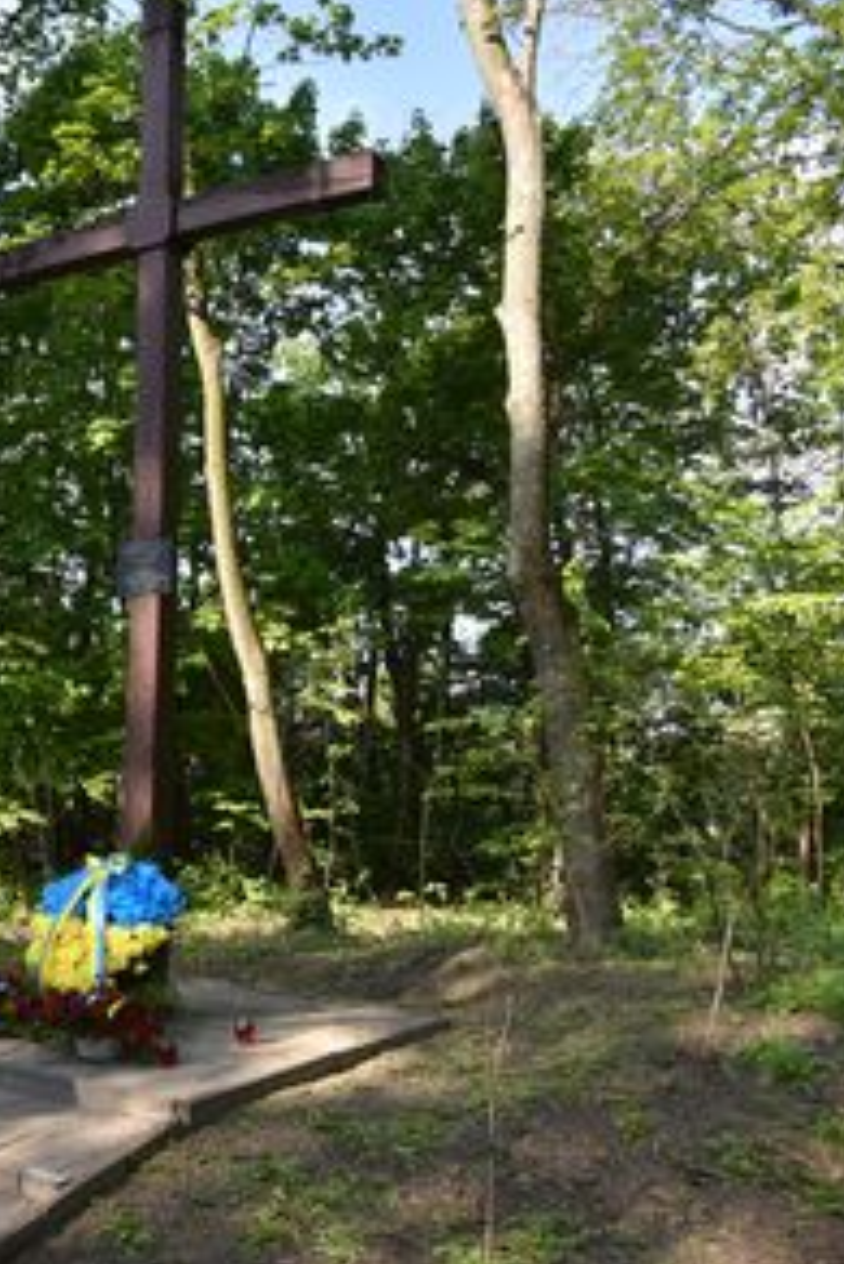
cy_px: 636
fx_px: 1300
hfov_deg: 31.9
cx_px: -82
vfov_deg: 51.9
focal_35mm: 37
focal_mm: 24
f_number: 5
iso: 500
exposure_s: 1/1000
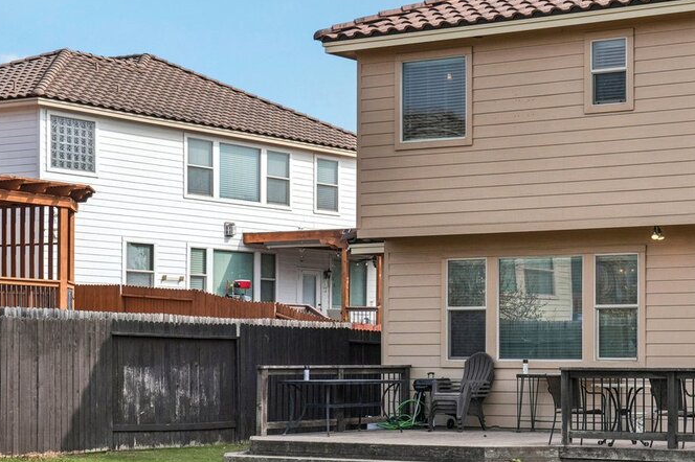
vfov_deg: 16.4
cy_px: 309
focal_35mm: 83
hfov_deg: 23.1
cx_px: 748
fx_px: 1601
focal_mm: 34
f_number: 8
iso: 200
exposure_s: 1/350
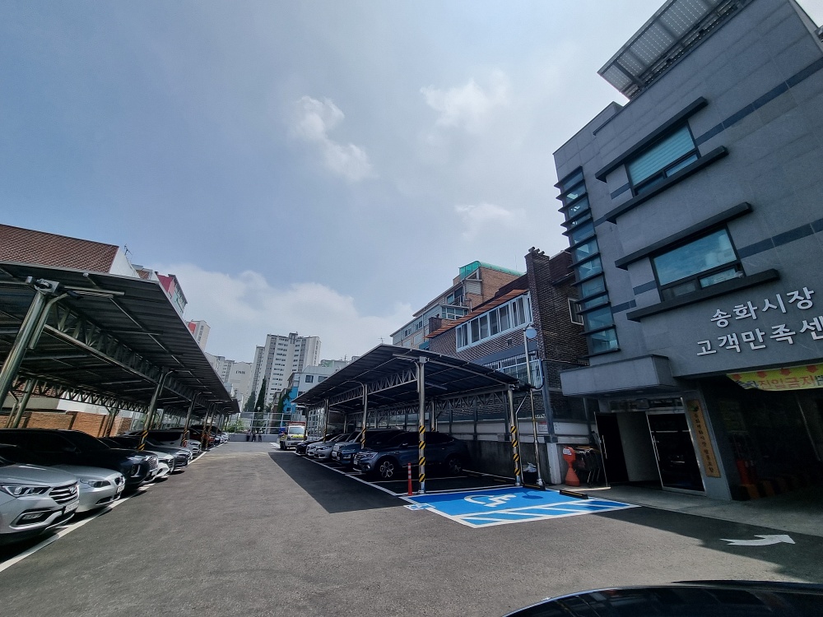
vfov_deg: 89.9
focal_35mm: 13
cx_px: 412
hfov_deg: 106.2
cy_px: 308
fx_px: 309
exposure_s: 1/4608
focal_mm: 2.2
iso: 50
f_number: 2.2
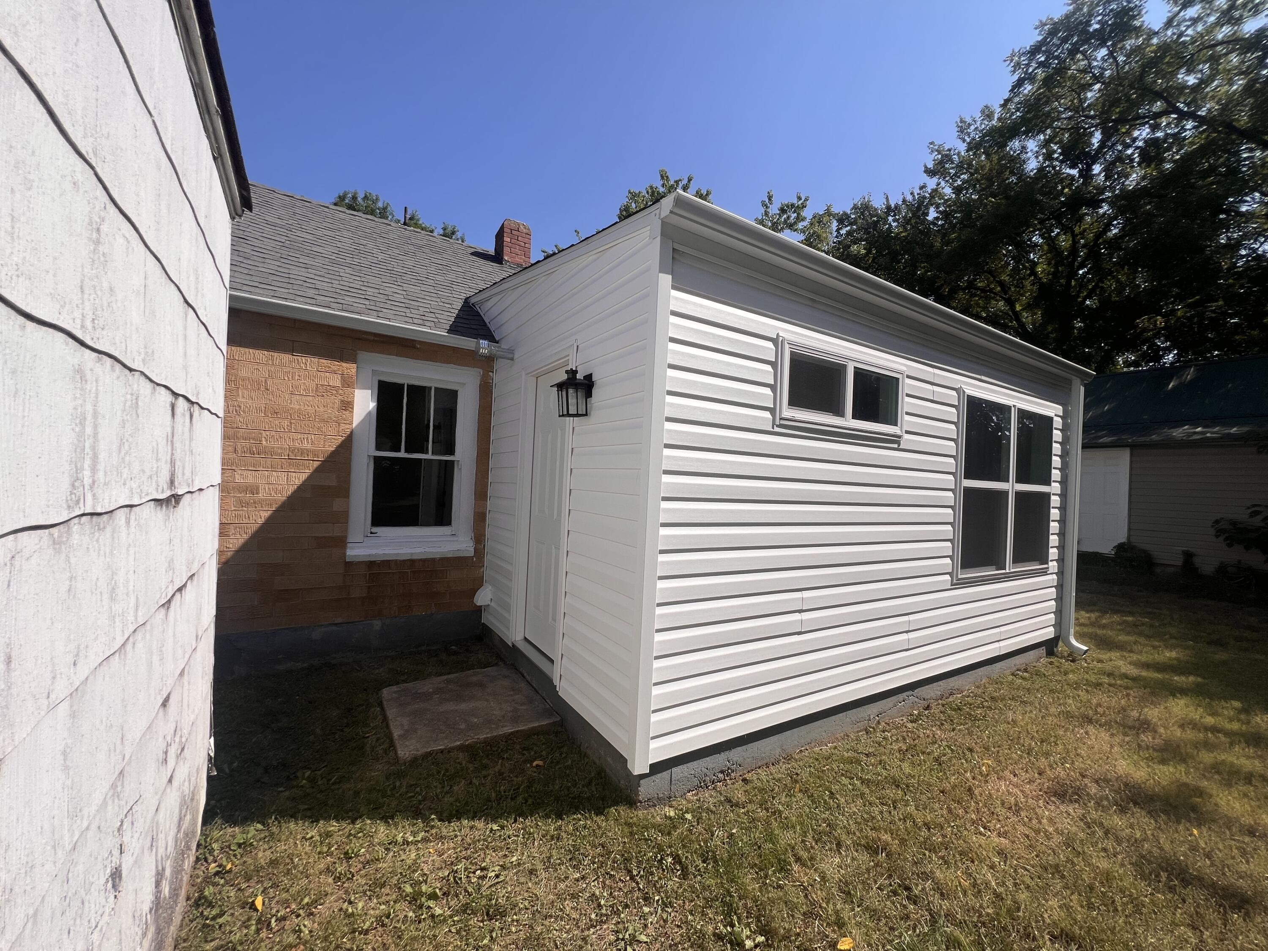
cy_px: 476
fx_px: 476
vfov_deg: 89.9
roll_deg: -2.2
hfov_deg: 106.2
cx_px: 634
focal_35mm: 13
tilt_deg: +0.6
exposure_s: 1/3125
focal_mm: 1.57
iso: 32
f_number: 1.8
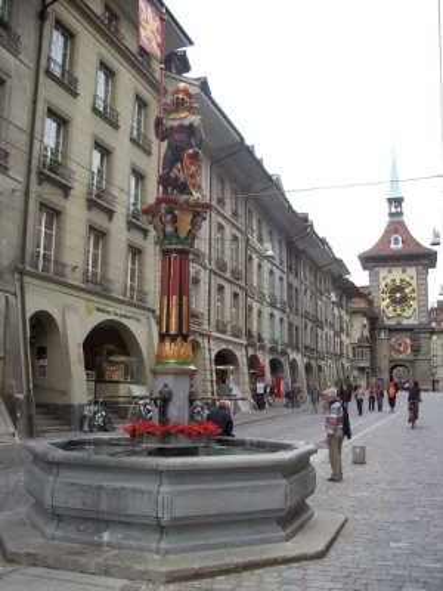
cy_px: 296
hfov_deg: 39.7
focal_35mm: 36
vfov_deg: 51.4
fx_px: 614
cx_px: 222
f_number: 2.7
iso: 80
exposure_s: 1/457
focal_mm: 6
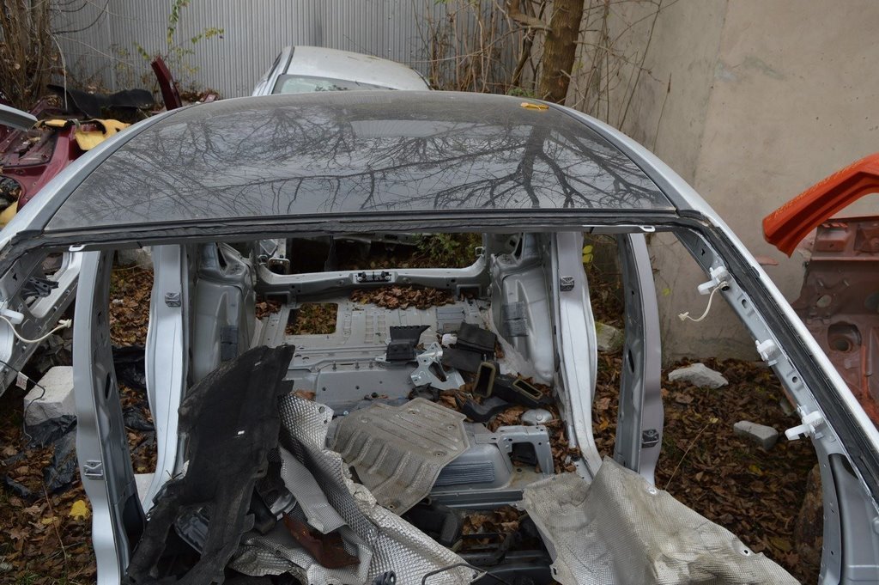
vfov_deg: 43.5
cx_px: 440
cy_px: 292
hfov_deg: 62.0
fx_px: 732
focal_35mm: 30
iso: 100
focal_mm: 20
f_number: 5.6
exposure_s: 1/125
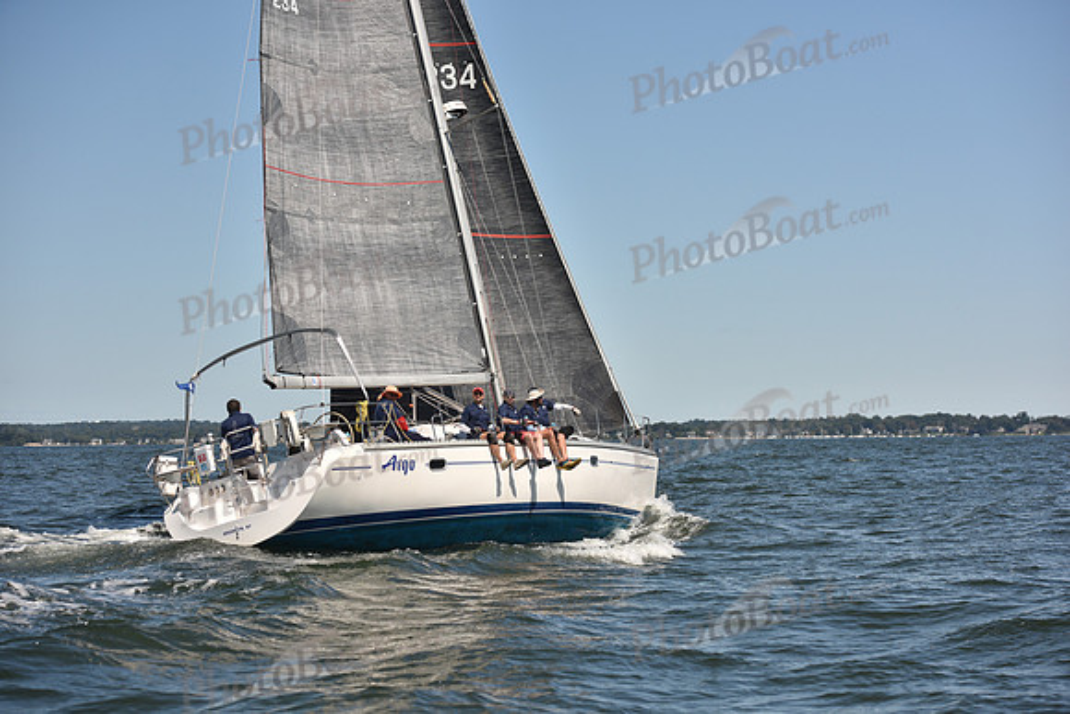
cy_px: 357
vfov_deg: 18.2
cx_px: 535
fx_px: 2230
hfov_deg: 27.0
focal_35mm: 75
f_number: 5
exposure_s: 1/1250
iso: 250
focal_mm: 75
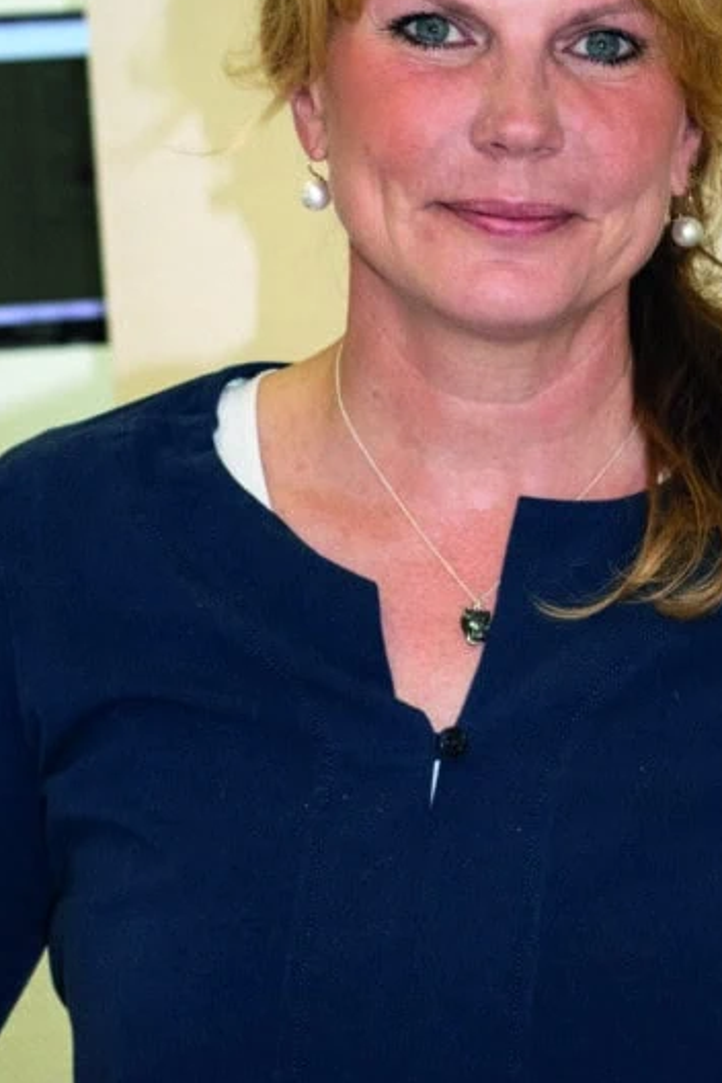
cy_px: 361
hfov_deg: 8.6
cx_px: 436
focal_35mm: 160
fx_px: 4812
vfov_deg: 12.8
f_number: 5.6
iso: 800
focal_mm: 55
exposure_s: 1/160
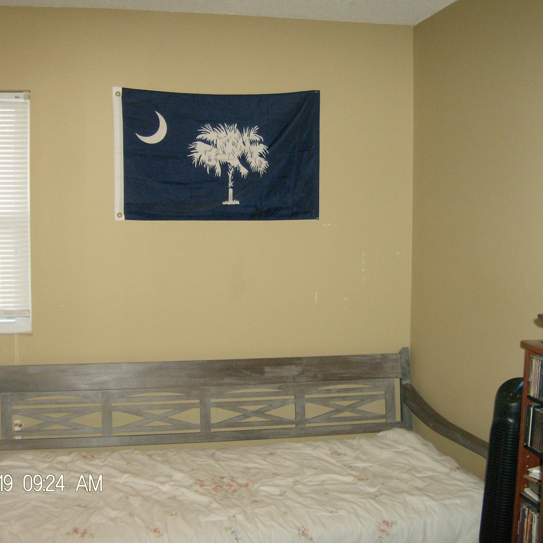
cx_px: 251
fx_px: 763
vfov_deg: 39.2
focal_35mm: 43
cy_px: 269
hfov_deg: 39.1
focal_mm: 6
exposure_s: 1/60
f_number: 2.8
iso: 200
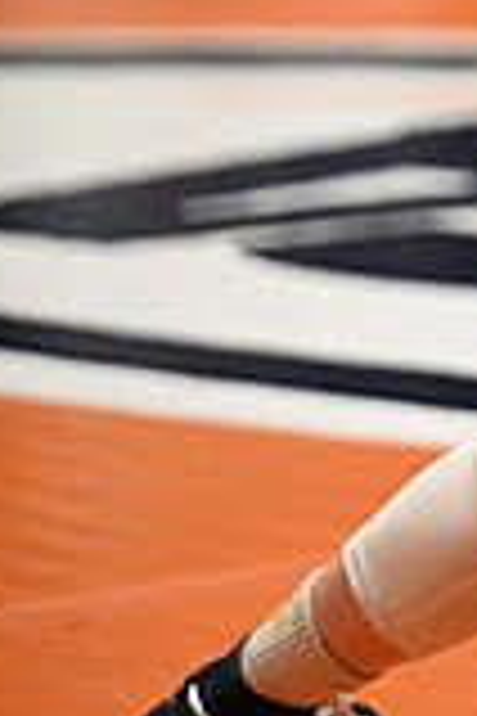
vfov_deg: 4.5
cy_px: 52
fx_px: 9062
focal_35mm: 456
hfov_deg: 3.0
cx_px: 1274
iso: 3200
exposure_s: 1/960
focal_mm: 125
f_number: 2.8
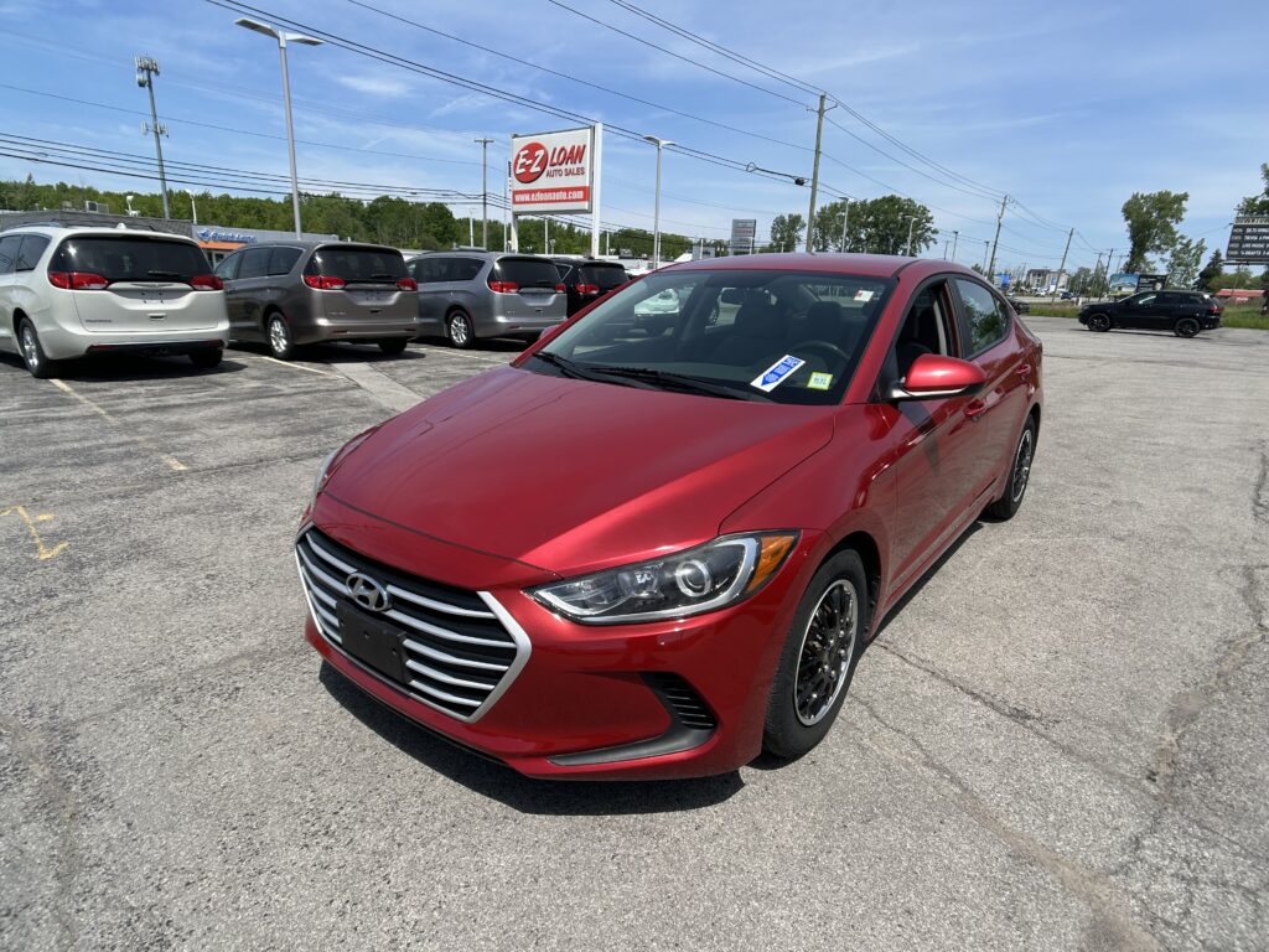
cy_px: 476
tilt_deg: -14.6
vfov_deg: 53.1
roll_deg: -3.7
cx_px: 634
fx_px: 953
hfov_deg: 67.3
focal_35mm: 26
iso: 50
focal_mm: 5.7
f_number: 1.5
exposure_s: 1/3831
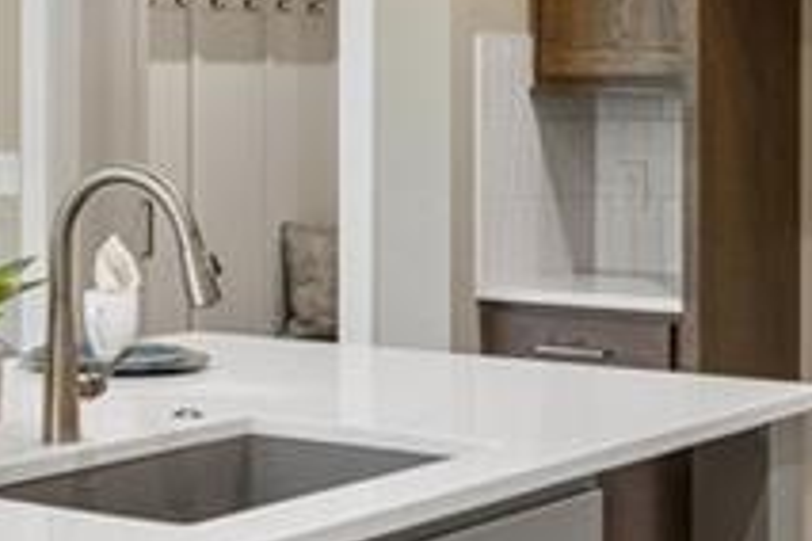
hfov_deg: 20.2
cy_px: 116
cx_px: -99
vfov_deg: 14.2
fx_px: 2165
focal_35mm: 96
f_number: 6.3
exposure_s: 1/80
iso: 640
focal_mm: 20
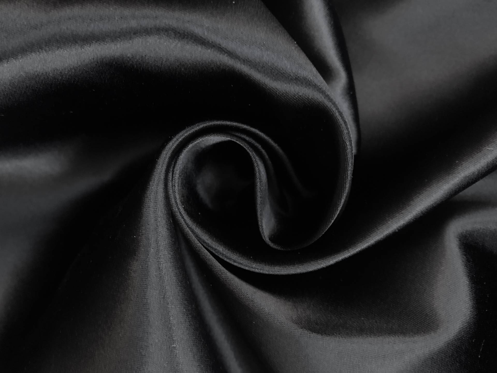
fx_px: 402
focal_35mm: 28
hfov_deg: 63.4
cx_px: 248
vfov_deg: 49.7
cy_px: 186
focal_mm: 3.99
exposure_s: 1/5
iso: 100
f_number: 1.8
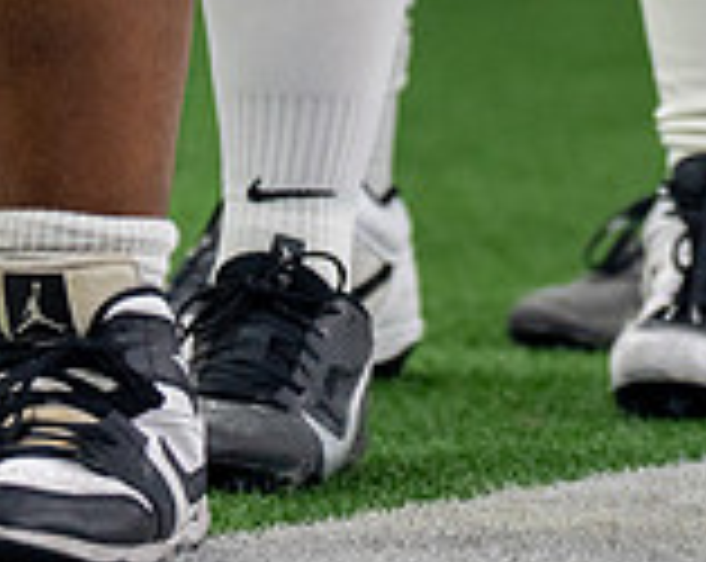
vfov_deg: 2.0
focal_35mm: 766
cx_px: 553
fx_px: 15976
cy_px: -396
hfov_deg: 2.5
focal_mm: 129
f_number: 2.8
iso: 640
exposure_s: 1/400
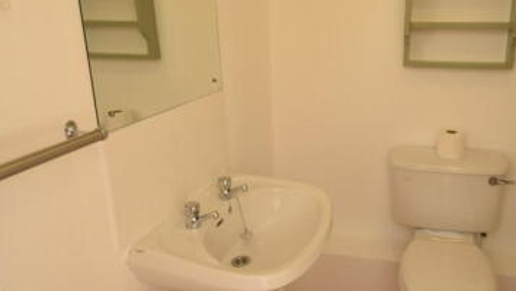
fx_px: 397
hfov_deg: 64.7
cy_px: 120
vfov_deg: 40.1
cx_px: 335
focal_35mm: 29
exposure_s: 1/80
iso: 400
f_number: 4.5
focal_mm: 10
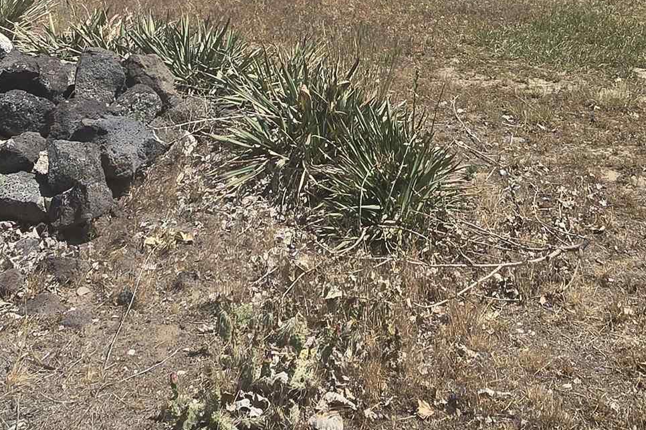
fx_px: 772
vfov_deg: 25.8
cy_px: -156
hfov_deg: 45.0
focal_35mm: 43
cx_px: 413
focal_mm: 2.2
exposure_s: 1/2843
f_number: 2.2
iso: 50
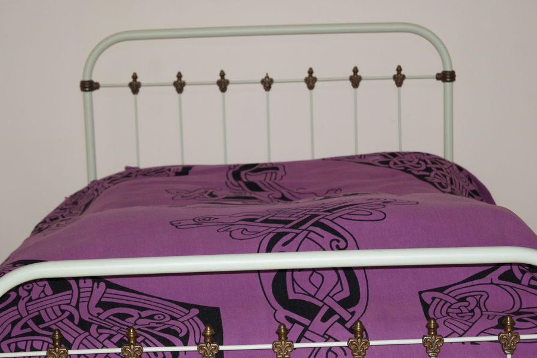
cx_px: 257
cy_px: 170
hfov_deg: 22.3
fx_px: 1365
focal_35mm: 92
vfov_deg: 14.9
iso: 400
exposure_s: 1/80
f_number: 5.6
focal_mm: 55
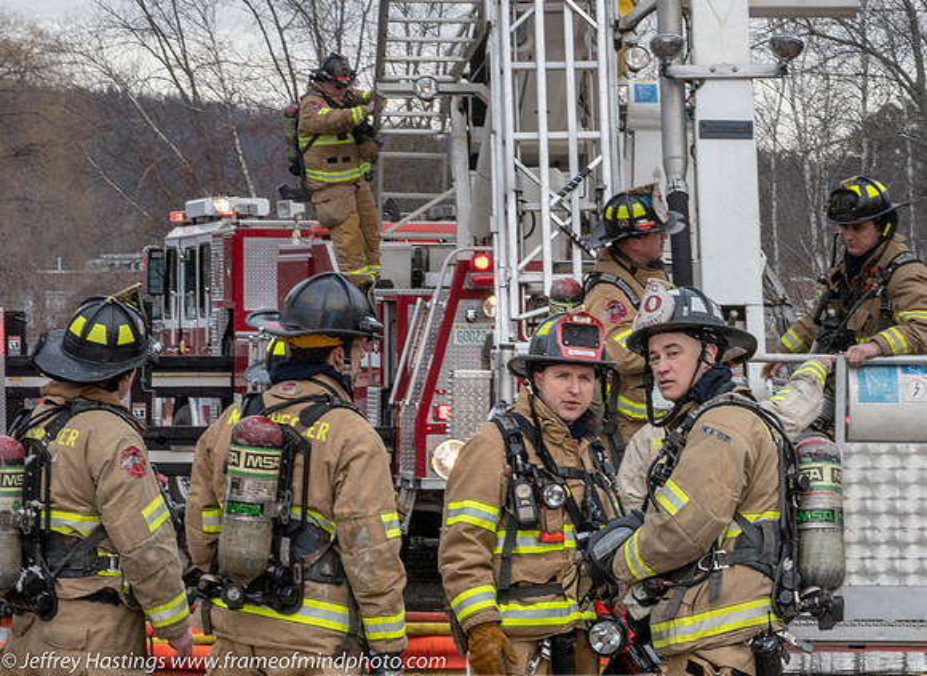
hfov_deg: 10.6
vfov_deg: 7.7
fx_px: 4996
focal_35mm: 188
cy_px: 376
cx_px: 677
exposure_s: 1/160
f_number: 18
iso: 1000
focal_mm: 85
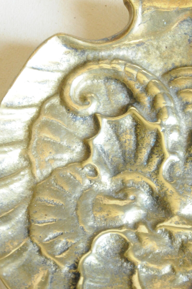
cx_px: 173
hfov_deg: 4.5
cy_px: 155
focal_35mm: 305
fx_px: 2446
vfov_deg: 6.8
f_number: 13
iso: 2000
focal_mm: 105
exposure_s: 1/15
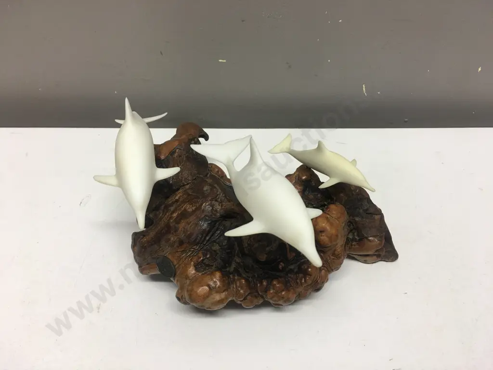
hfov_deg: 61.7
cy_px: 185
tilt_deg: -43.4
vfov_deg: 48.2
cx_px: 246
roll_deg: -3.4
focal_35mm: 29
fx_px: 413
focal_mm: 4.15
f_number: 2.2
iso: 50
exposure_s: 1/33
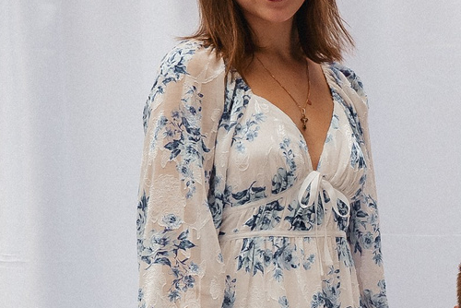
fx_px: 5573
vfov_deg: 3.2
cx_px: 417
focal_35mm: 435
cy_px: 386
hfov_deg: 4.7
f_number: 3.2
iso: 100
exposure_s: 1/800
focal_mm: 85
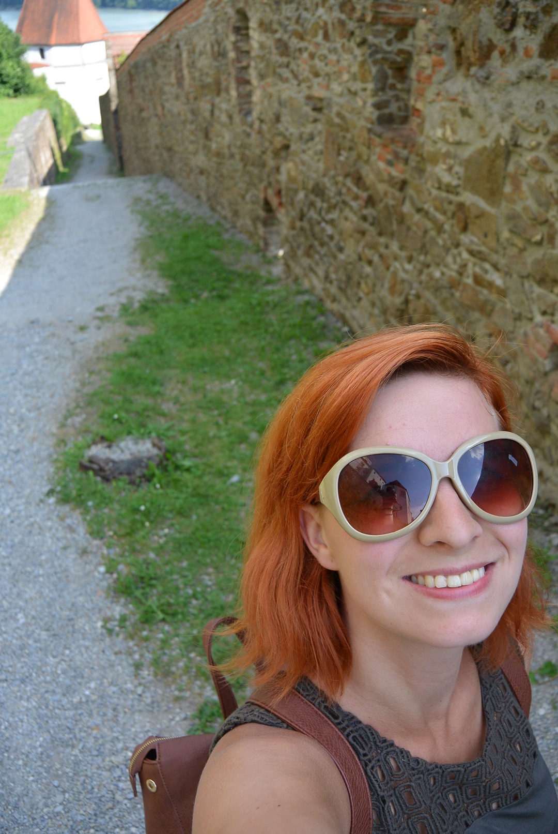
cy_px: 417
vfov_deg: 63.6
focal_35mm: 29
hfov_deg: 45.1
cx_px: 279
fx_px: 672
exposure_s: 1/500
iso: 100
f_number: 3.5
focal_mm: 11
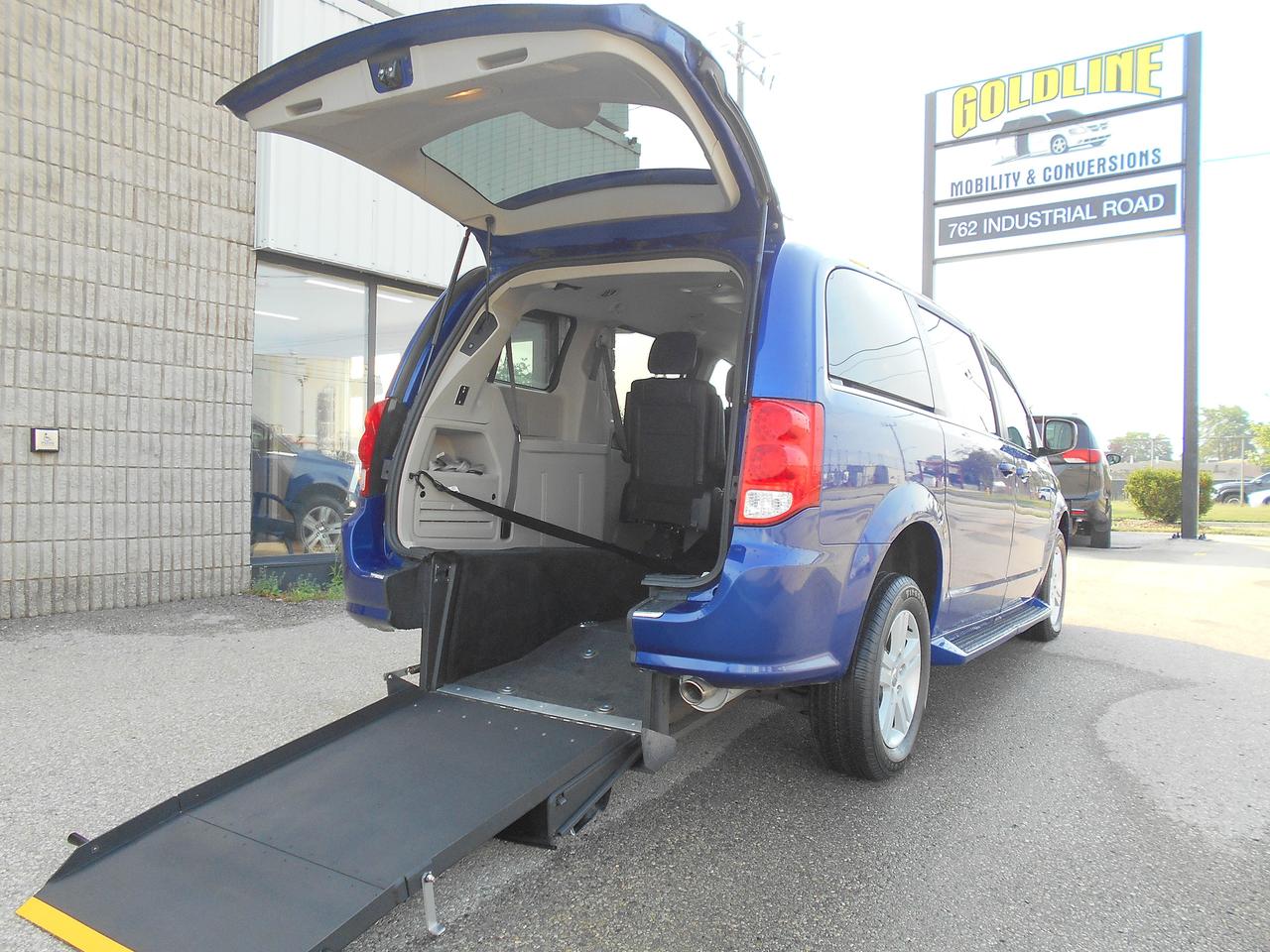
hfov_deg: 67.3
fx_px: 954
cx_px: 635
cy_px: 476
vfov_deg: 53.1
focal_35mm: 26
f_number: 3.2
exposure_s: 1/160
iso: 80
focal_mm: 4.6
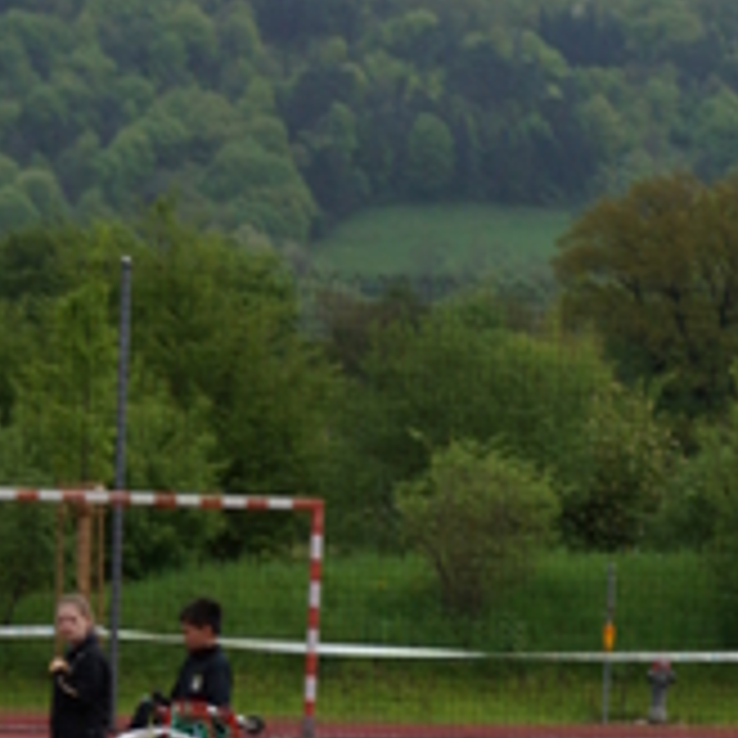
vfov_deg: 6.8
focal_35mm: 252
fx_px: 6078
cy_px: 1130
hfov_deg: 6.9
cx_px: 241
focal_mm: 60
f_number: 7.1
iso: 400
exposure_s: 1/400
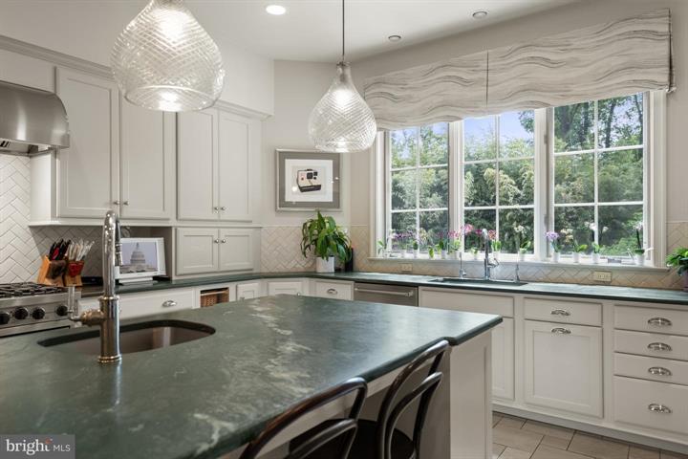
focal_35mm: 24
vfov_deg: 53.1
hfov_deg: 73.7
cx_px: 344
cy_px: 230
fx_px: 459
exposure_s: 1/2000
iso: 800
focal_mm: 24
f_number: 4
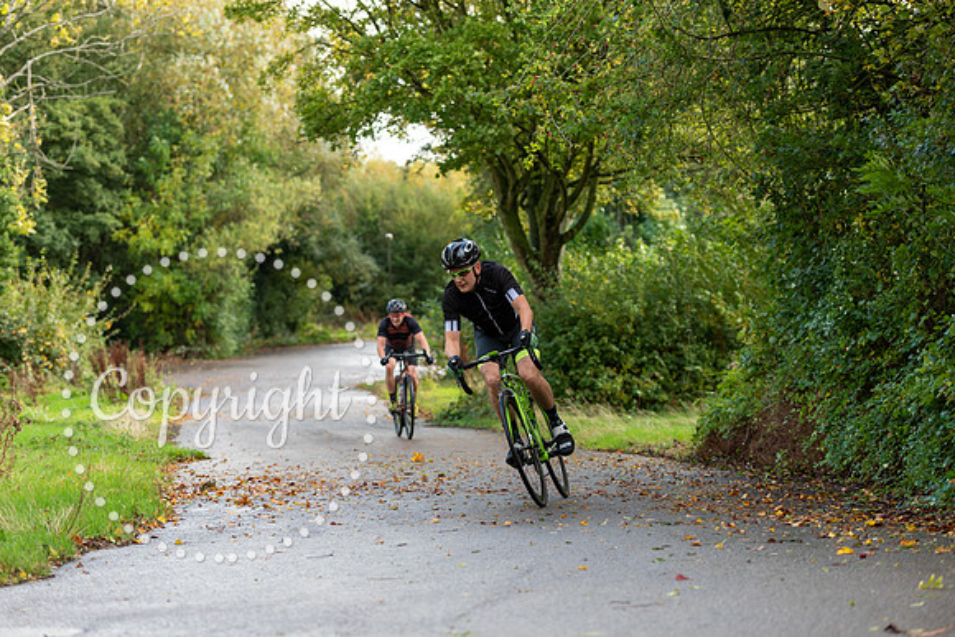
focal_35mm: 86
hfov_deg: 23.6
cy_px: 318
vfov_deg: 15.9
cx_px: 478
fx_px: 2282
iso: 200
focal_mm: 86
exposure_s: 1/320
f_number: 3.2
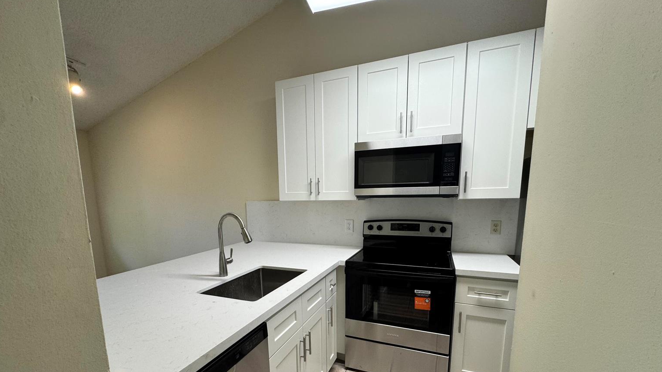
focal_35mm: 16
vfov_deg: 65.7
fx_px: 281
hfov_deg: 99.3
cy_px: 241
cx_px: 317
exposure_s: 1/120
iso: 125
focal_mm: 2.22
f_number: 2.2
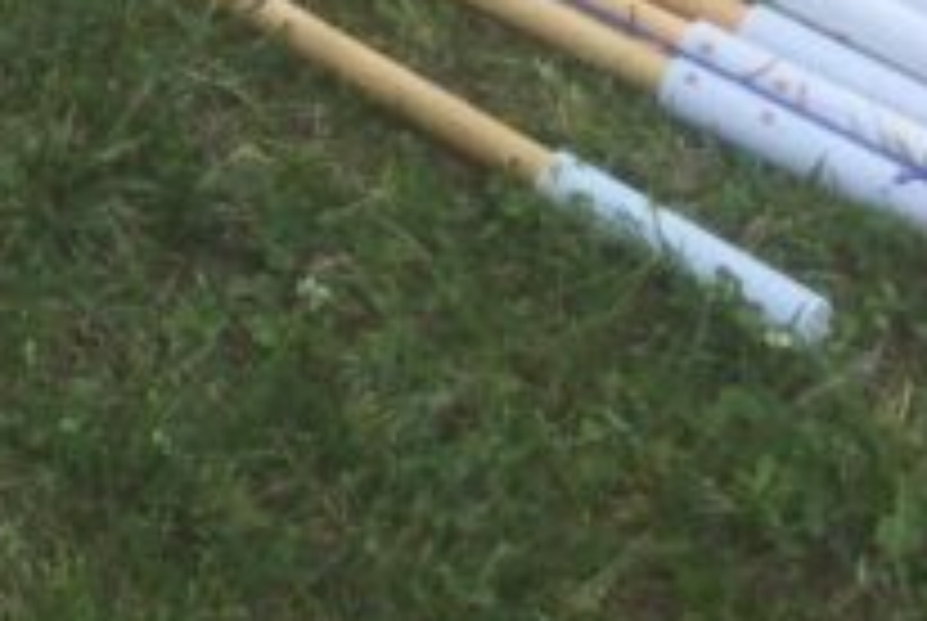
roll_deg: -3.8
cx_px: -1224
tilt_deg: -25.4
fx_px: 4126
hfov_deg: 11.0
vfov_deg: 7.8
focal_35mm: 160
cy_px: -986
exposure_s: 1/120
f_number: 2.4
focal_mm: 3.3
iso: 40
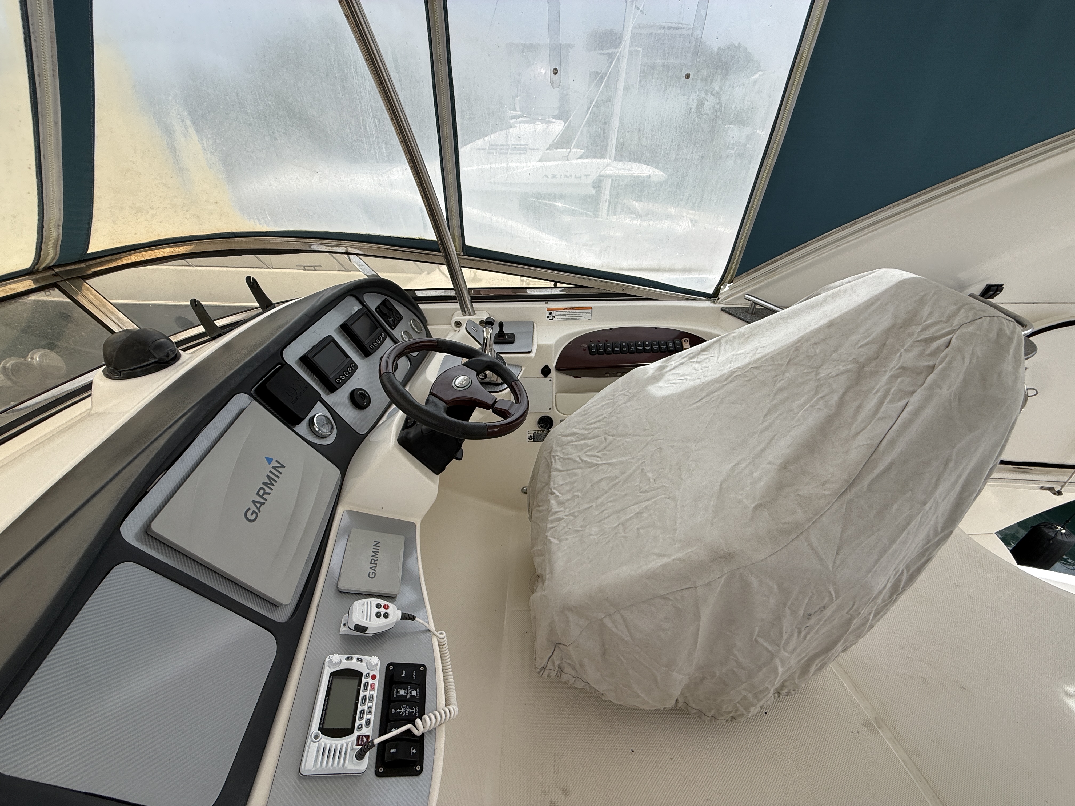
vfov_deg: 85.7
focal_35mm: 14
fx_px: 435
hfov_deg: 102.1
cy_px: 403
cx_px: 538
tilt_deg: -30.9
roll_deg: -0.2
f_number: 2.2
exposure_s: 1/1368
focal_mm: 2.22
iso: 50
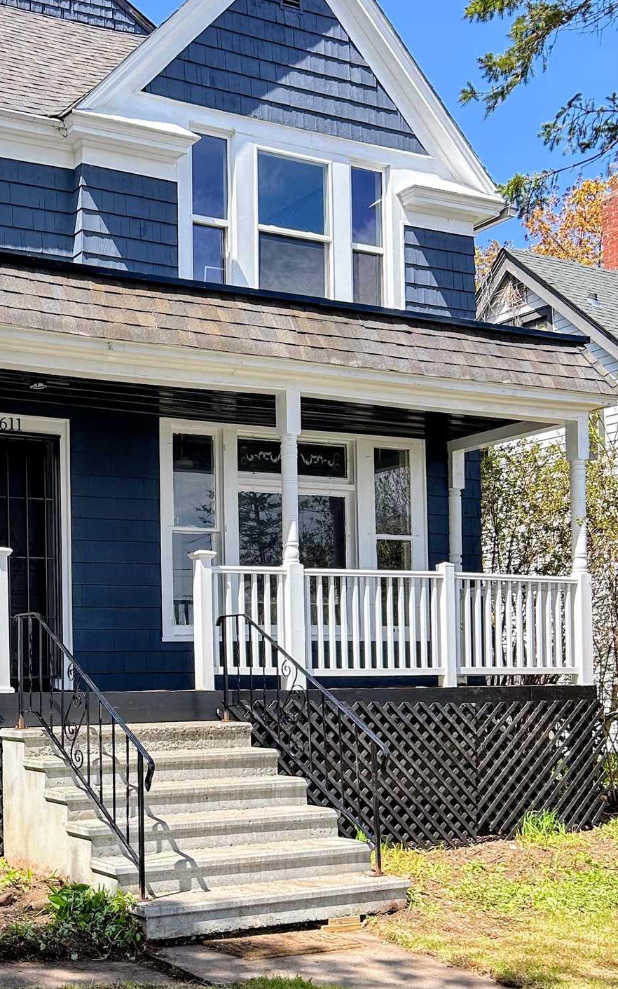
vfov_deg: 43.8
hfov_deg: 27.1
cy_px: 644
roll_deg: +1.7
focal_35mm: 45
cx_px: 15
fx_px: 1213
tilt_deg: +3.4
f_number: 1.5
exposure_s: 1/1431
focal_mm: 5.7
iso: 50
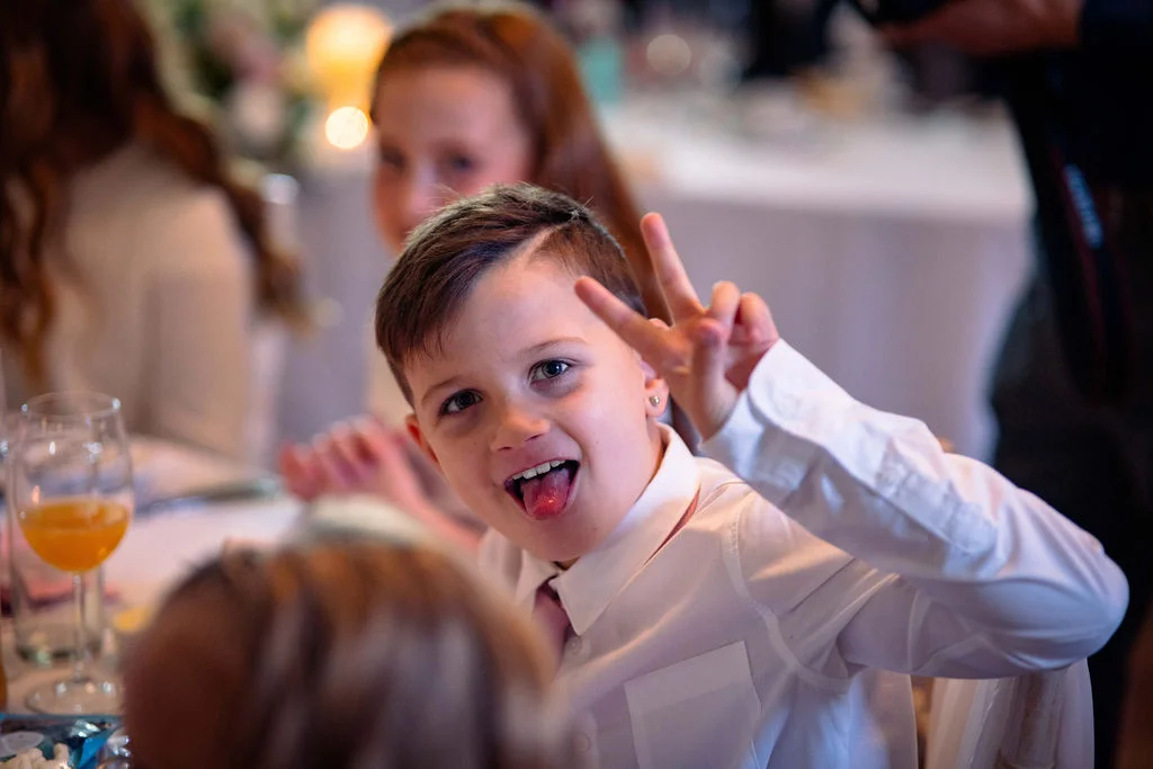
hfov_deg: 23.9
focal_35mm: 85
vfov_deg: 16.1
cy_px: 384
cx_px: 576
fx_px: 2723
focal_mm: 85
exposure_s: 1/200
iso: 2500
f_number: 1.8
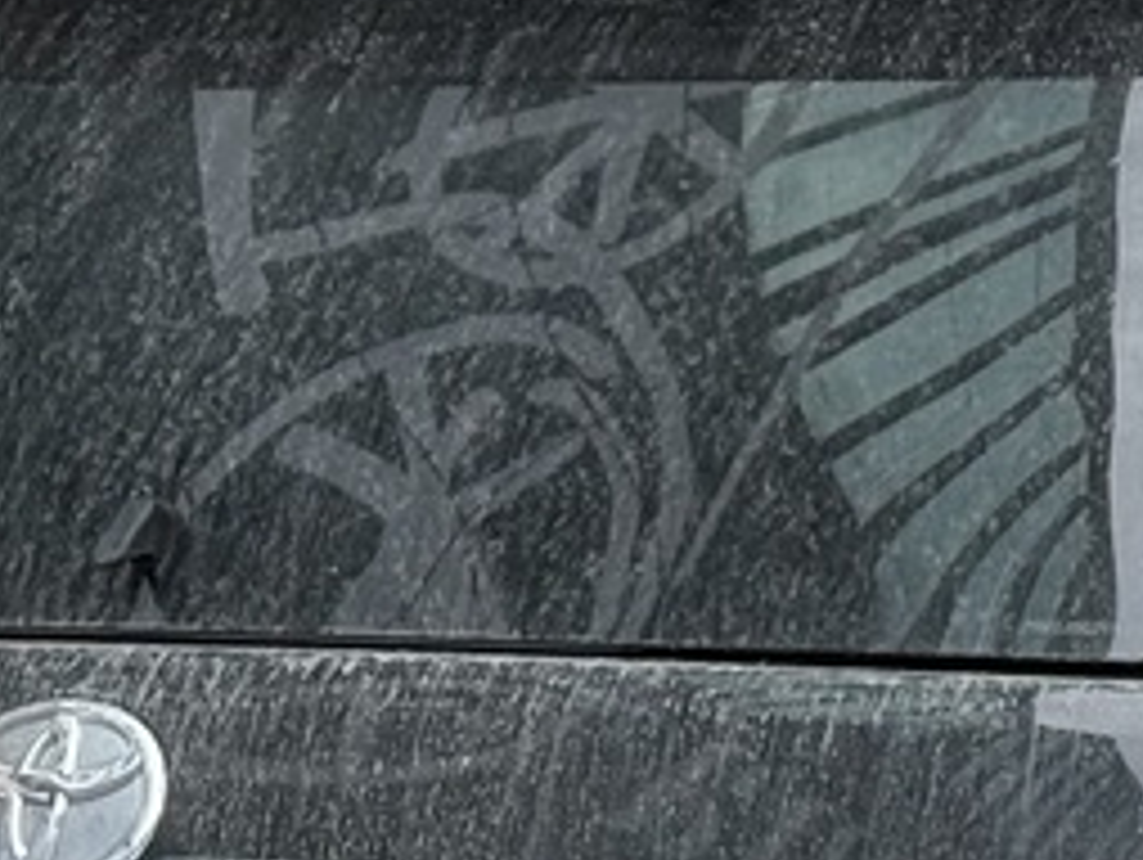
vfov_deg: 5.4
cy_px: 1495
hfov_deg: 7.1
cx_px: 1904
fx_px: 8990
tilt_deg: +0.8
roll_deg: -0.8
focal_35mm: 272
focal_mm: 6.76
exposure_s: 1/1242
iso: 80
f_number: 1.78
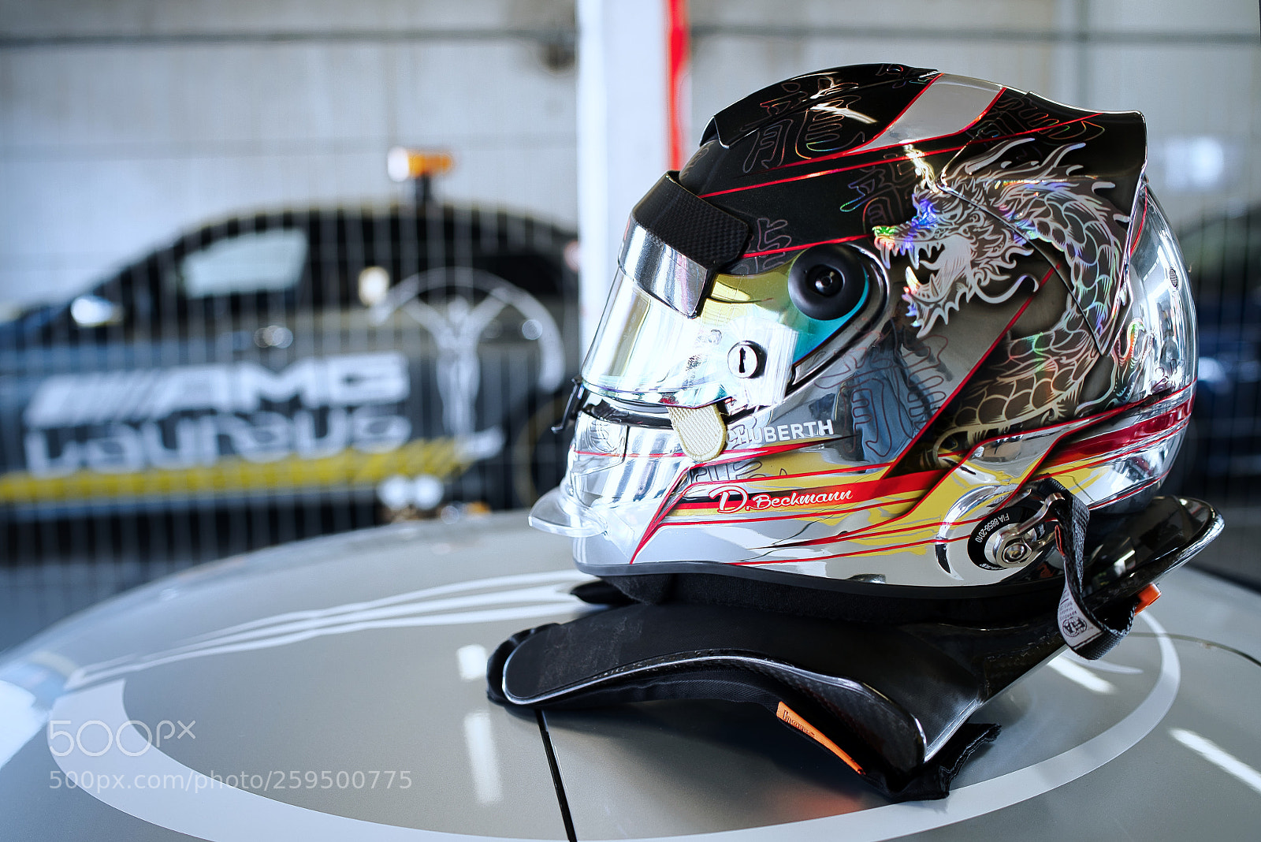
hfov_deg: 54.4
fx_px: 1226
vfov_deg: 37.9
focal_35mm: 35
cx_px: 630
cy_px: 421
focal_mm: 35
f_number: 2.8
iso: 200
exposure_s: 1/40
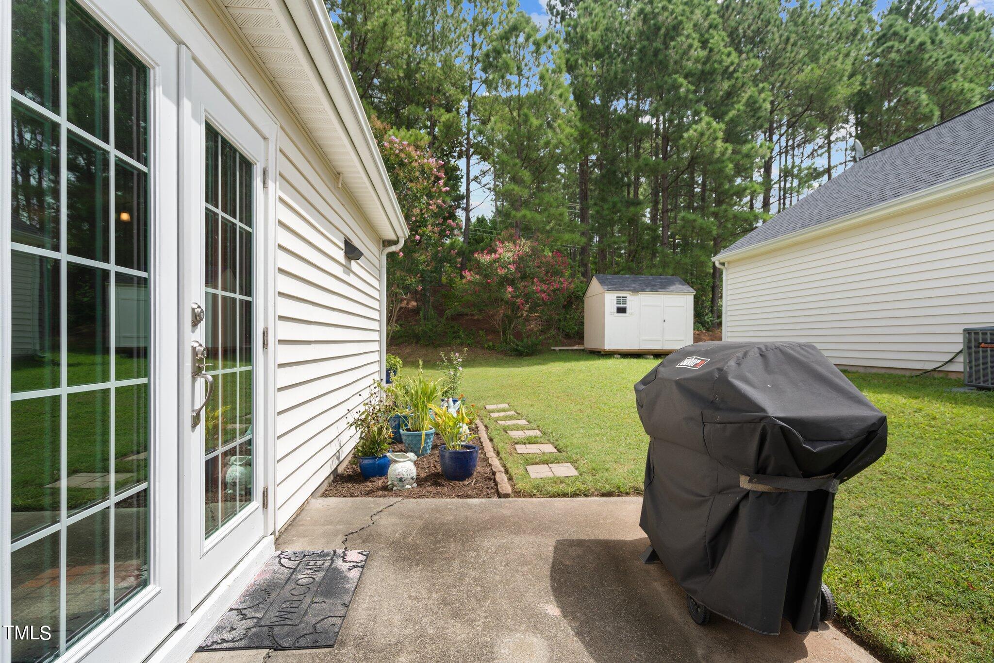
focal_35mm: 16
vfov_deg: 73.7
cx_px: 497
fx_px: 442
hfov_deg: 96.7
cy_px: 332
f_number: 5.6
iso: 100
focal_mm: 16
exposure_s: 1/90
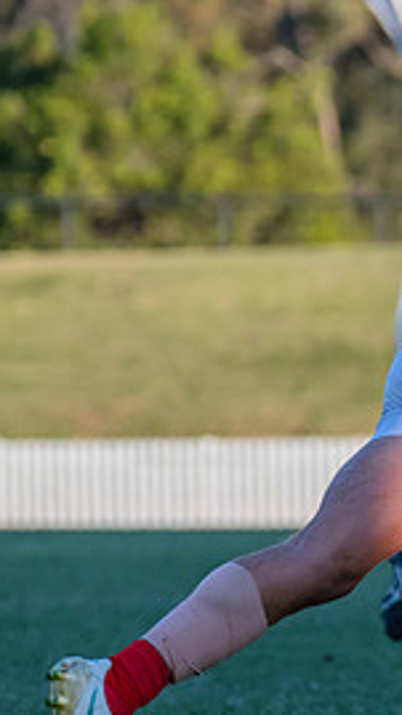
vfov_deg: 2.9
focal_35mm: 736
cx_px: 717
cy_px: 319
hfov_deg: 1.6
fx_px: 13969
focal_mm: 290
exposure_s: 1/1250
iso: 800
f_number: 7.1
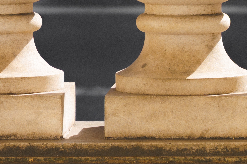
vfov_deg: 3.2
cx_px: 549
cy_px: 90
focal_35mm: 426
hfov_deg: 4.7
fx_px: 2922
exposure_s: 1/250
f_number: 7.1
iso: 100
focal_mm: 90
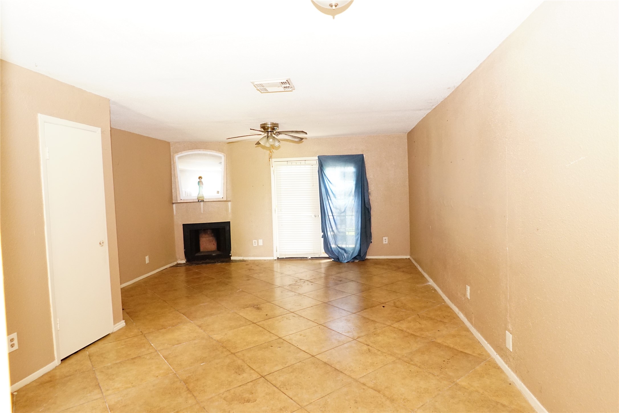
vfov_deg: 59.5
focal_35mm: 21
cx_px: 310
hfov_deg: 81.2
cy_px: 206
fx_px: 361
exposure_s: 1/60
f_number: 4
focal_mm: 21
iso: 3200
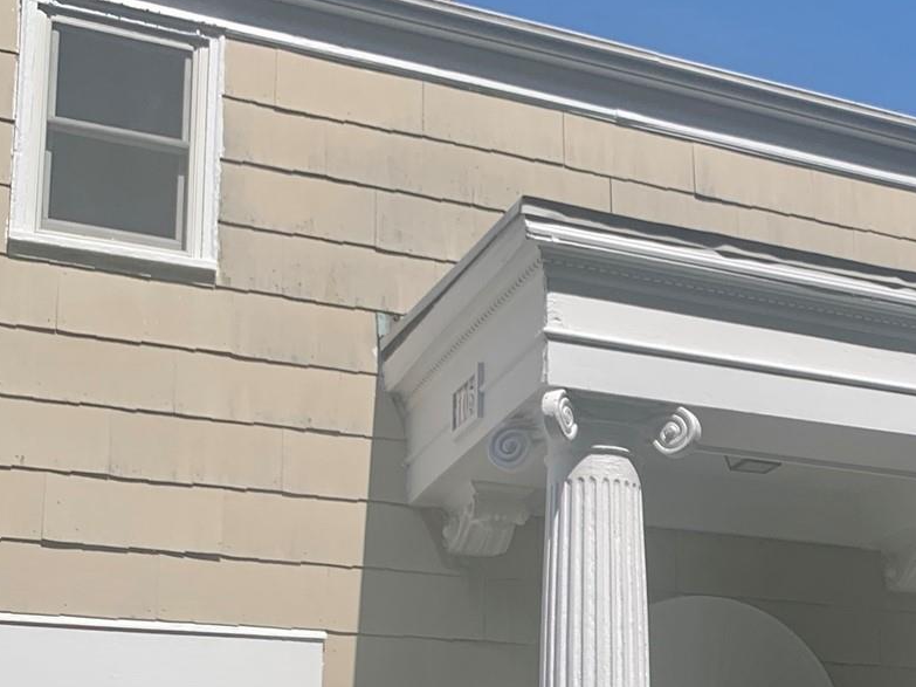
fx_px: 1799
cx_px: 1003
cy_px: 633
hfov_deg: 26.4
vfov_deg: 21.1
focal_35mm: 68
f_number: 1.8
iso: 25
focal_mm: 4.25
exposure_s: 1/3185
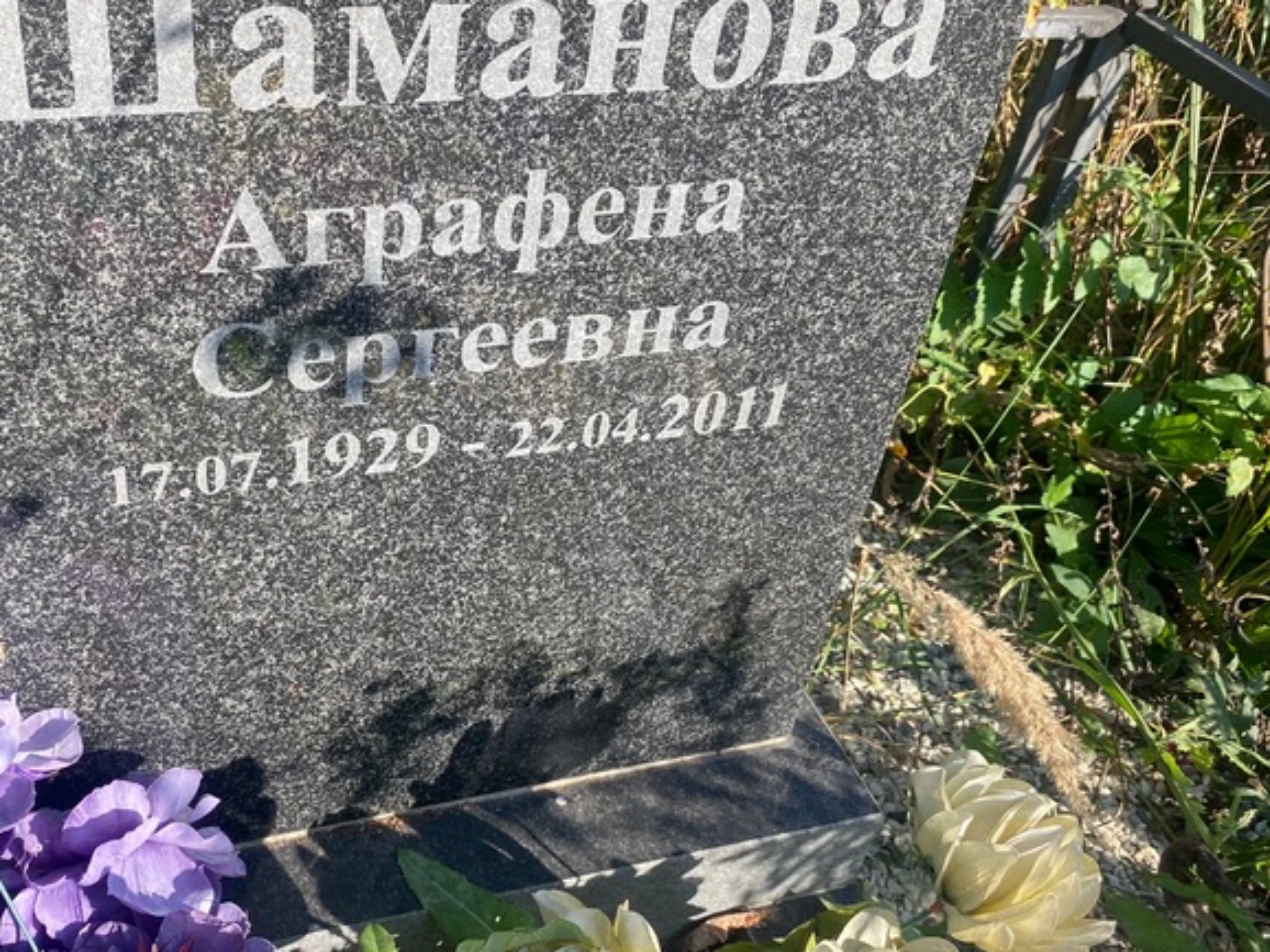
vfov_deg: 39.6
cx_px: 464
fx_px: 1320
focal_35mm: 36
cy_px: 444
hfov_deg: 50.8
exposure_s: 1/822
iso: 32
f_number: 1.8
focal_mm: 4.25
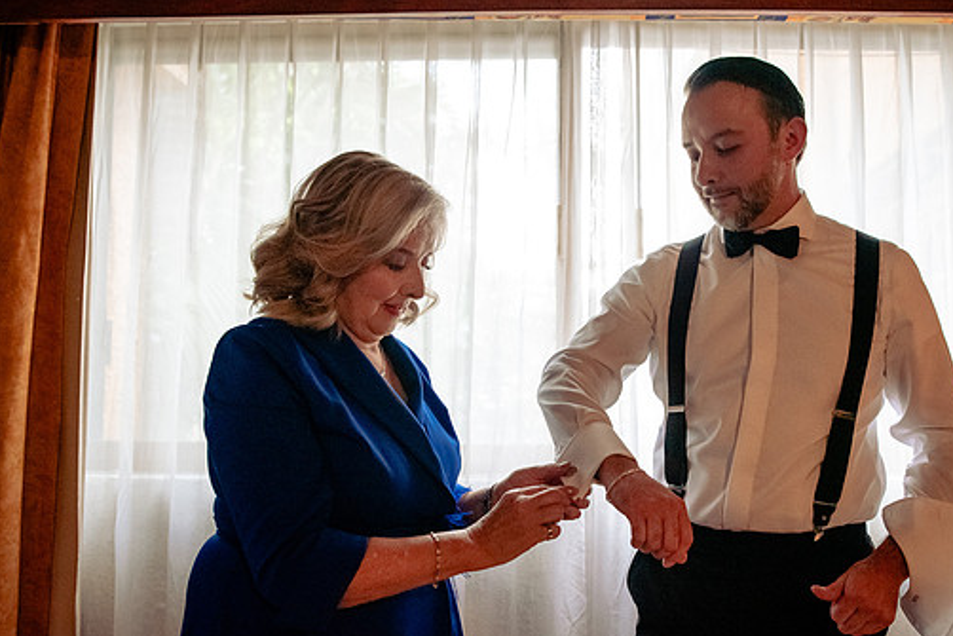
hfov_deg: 65.2
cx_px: 543
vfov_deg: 46.4
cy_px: 348
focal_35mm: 28
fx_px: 741
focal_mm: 24
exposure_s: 1/160
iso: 6400
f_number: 3.5
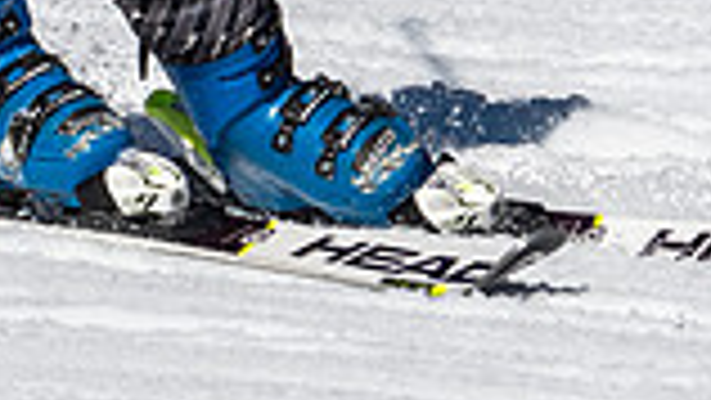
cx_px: 108
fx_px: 51693
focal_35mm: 2741
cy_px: -415
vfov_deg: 0.4
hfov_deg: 0.8
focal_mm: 400
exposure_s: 1/2000
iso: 200
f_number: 8
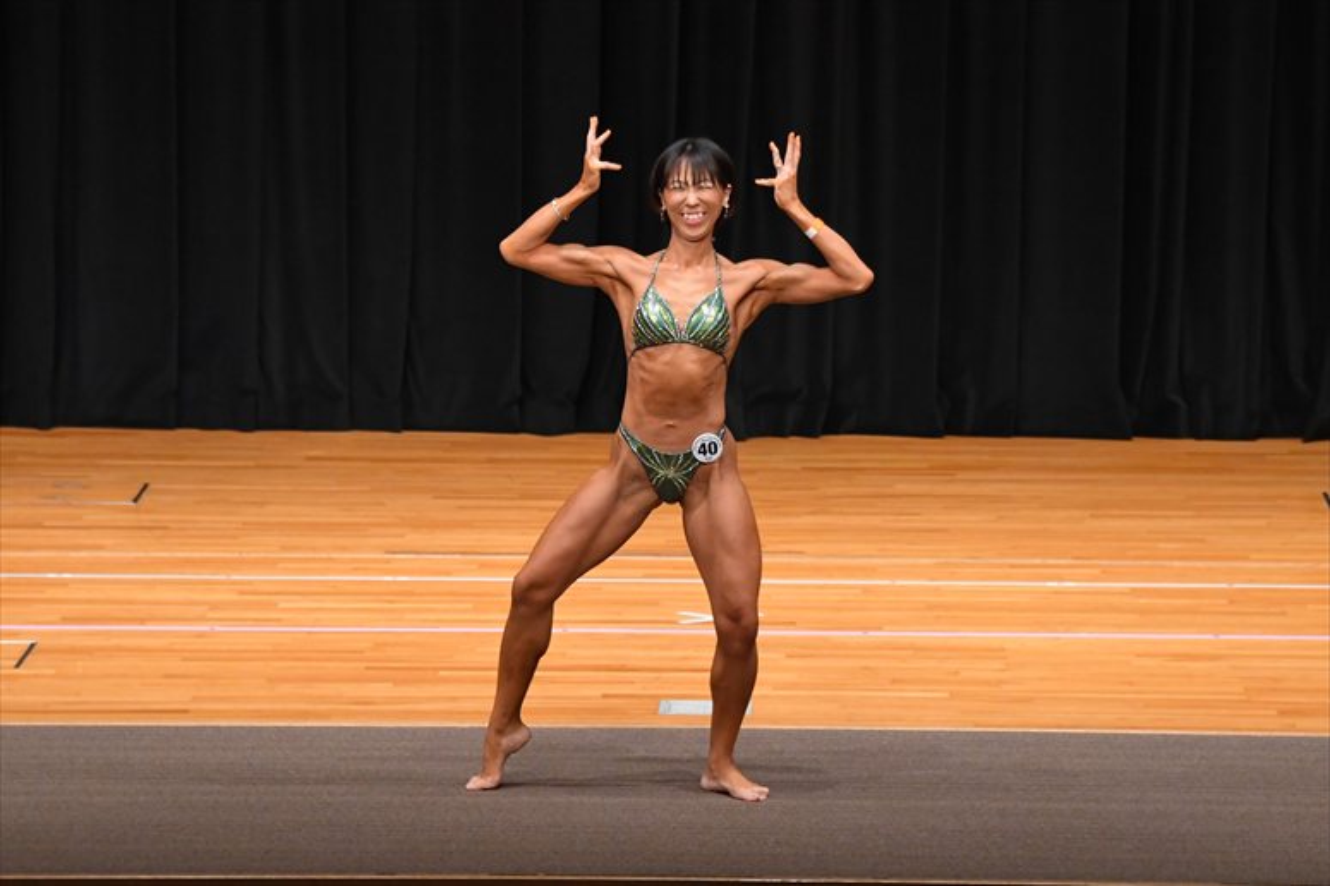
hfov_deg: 10.2
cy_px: 443
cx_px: 665
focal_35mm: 202
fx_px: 7459
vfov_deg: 6.8
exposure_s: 1/400
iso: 4000
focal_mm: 135
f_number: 5.6
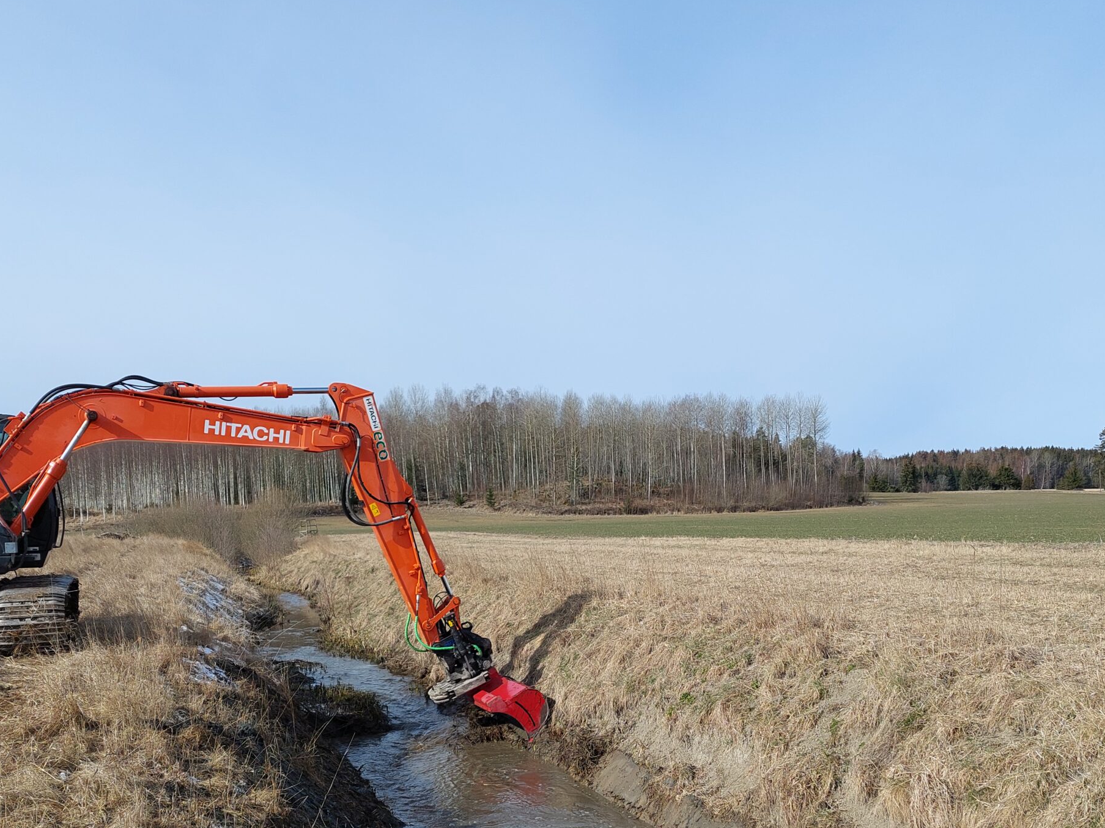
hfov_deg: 53.7
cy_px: 558
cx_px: 467
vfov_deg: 41.2
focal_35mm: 34
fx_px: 1085
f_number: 1.8
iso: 40
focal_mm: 5.23
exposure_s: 1/1620
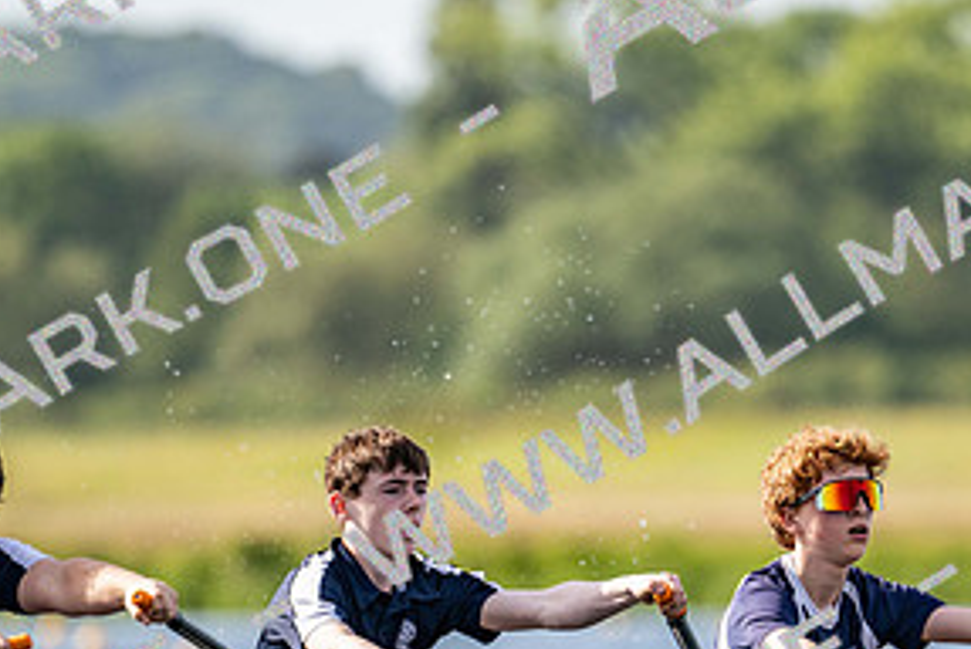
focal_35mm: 807
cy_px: 597
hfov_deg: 2.6
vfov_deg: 1.7
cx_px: 765
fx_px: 21788
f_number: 4.5
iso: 400
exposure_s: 1/2500
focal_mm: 400
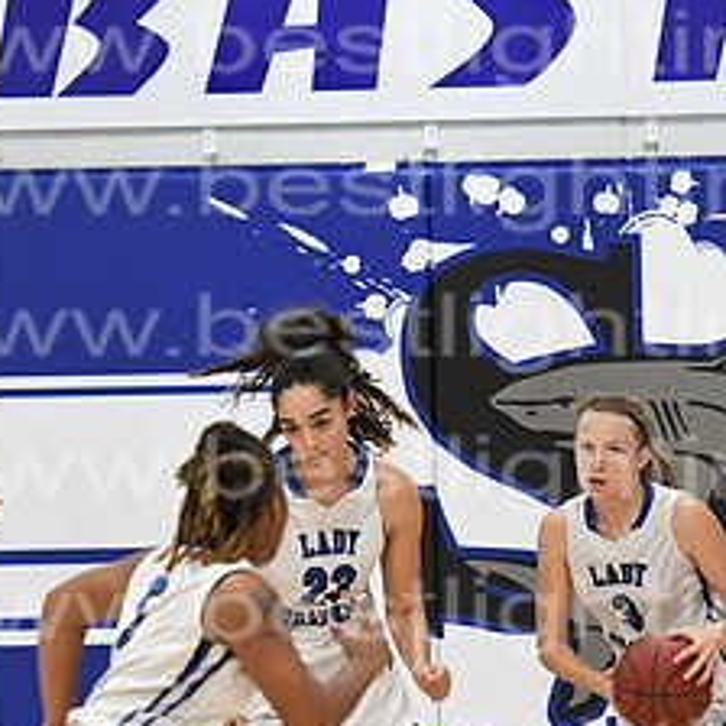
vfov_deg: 3.8
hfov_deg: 3.8
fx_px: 10962
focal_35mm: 462
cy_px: 546
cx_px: 632
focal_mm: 140
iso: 5000
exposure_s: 1/640
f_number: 4
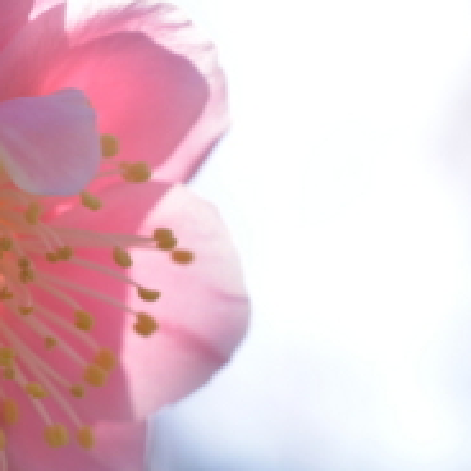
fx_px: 2555
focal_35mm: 166
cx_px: -100
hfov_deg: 10.4
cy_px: 248
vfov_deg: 10.5
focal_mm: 40
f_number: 10
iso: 400
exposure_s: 1/400
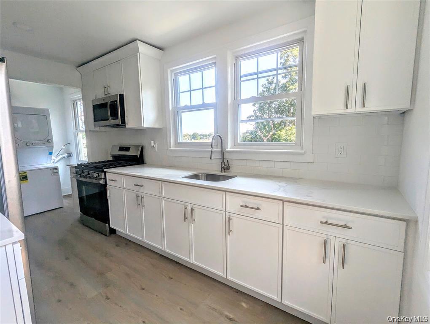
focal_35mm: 16
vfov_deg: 78.2
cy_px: 162
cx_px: 215
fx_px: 199
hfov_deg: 94.4
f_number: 2.2
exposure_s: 1/577
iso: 55
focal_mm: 2.35
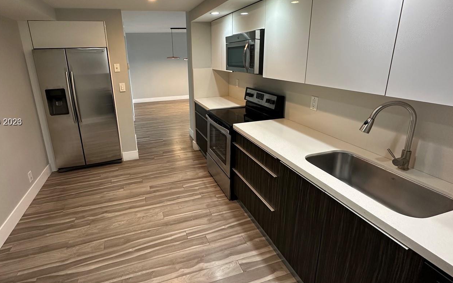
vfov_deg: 62.0
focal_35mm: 19
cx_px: 199
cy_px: 122
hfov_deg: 87.6
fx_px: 235
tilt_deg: -16.3
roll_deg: +1.3
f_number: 2.2
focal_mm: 2.22
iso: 200
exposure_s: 1/60
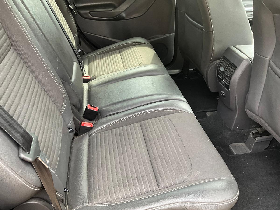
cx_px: 140
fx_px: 235
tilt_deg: -35.9
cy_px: 105
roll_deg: +1.2
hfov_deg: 61.7
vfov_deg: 48.2
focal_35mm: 29
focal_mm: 3
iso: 64
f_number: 1.8
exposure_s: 1/91
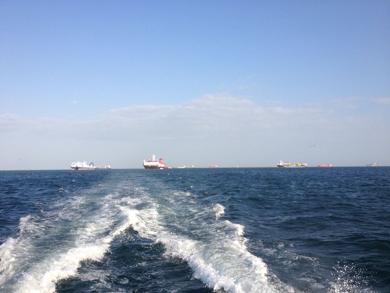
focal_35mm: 35
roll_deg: -0.3
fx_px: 394
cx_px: 195
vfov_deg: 40.7
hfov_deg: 52.6
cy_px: 146
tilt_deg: +0.4
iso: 50
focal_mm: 4.28
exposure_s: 1/1577
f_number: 2.4
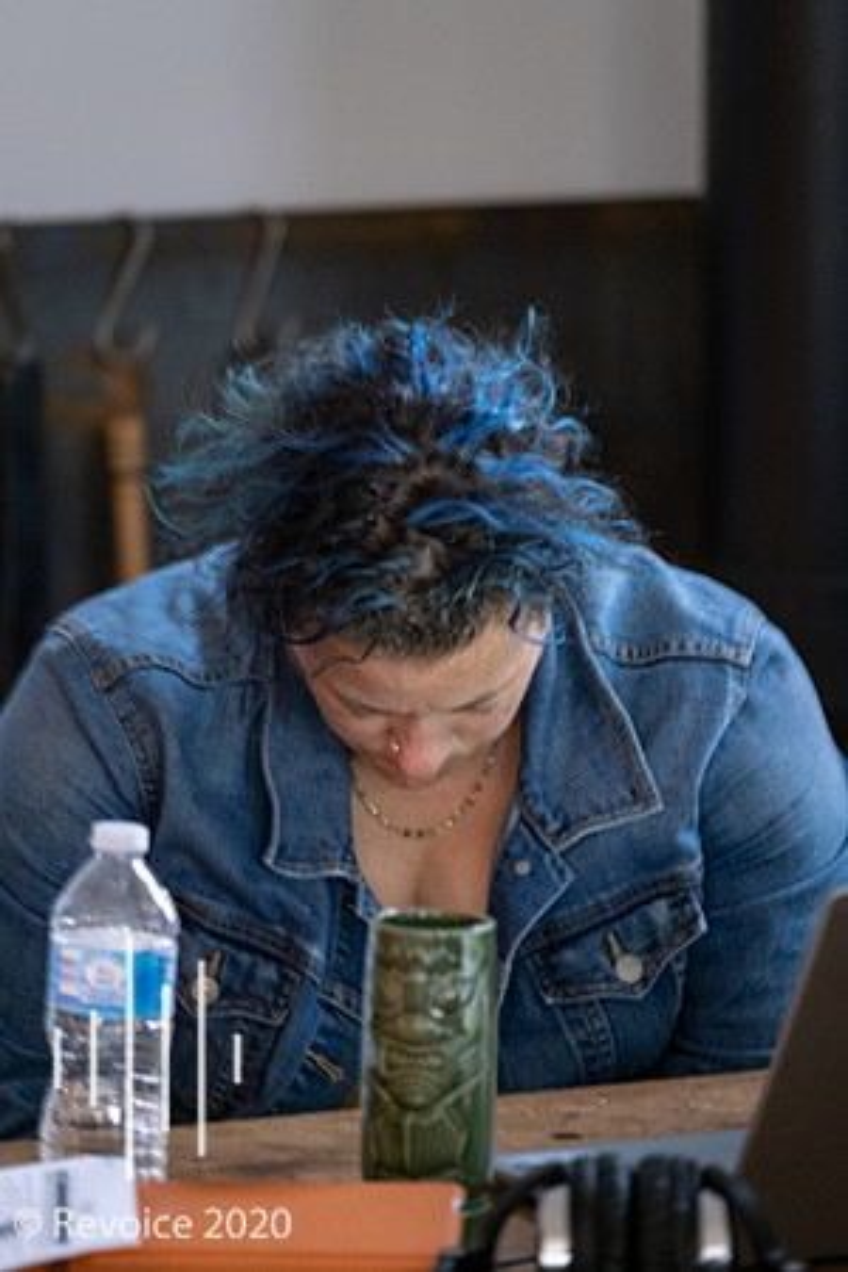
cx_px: 424
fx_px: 7419
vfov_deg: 9.8
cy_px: 636
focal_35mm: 210
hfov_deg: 6.5
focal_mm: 140
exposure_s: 1/18
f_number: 2.8
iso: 3200
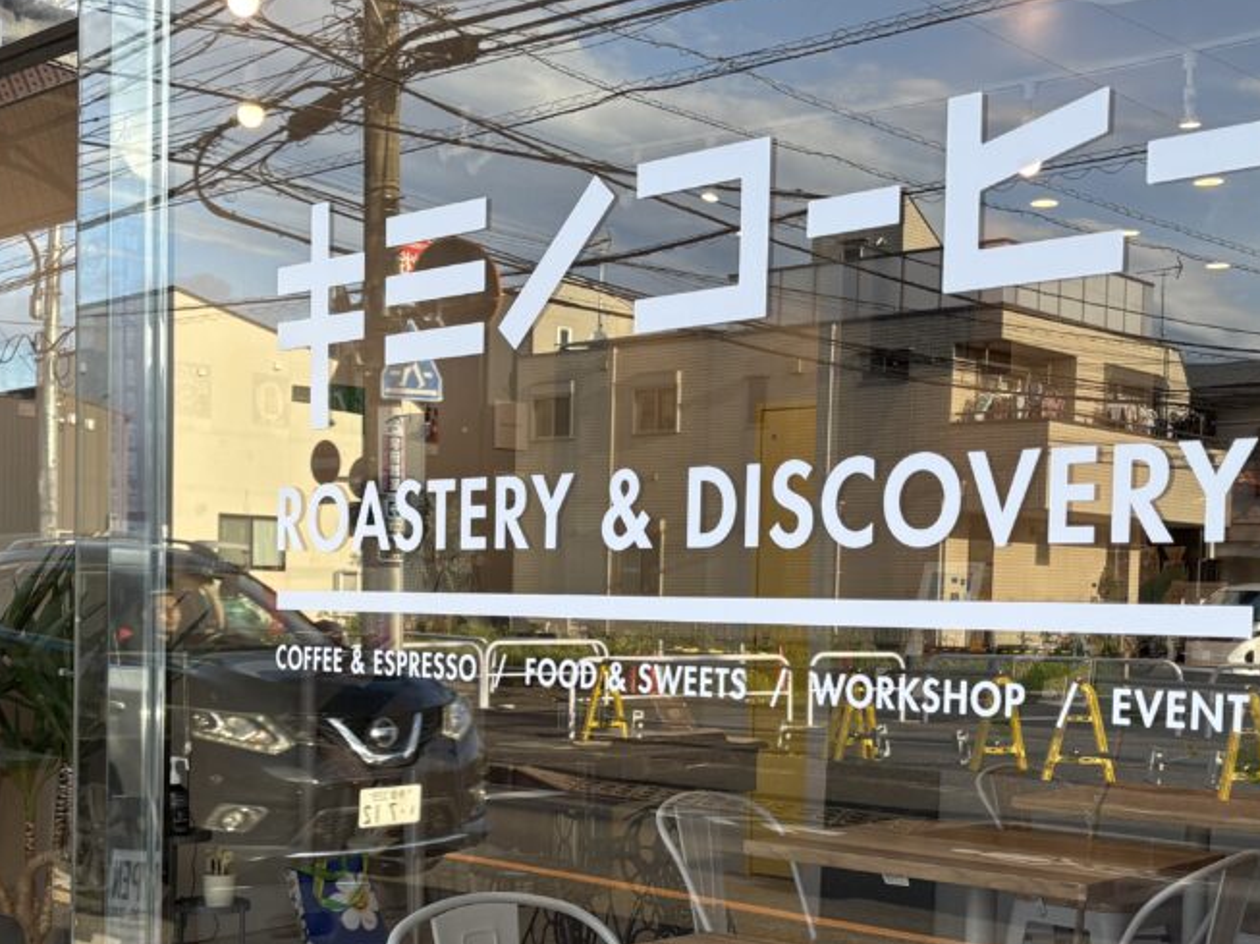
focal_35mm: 51
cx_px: 507
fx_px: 1855
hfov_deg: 37.4
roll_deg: -0.6
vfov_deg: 28.3
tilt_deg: -2.2
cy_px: 666
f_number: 1.6
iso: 50
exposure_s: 1/267
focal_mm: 5.96
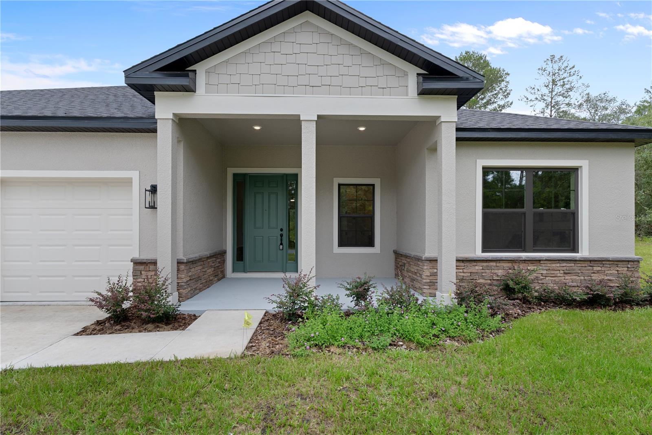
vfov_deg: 67.4
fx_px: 326
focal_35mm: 18
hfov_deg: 90.0
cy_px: 218
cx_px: 326
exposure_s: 1/200
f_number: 8
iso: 320
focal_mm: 12
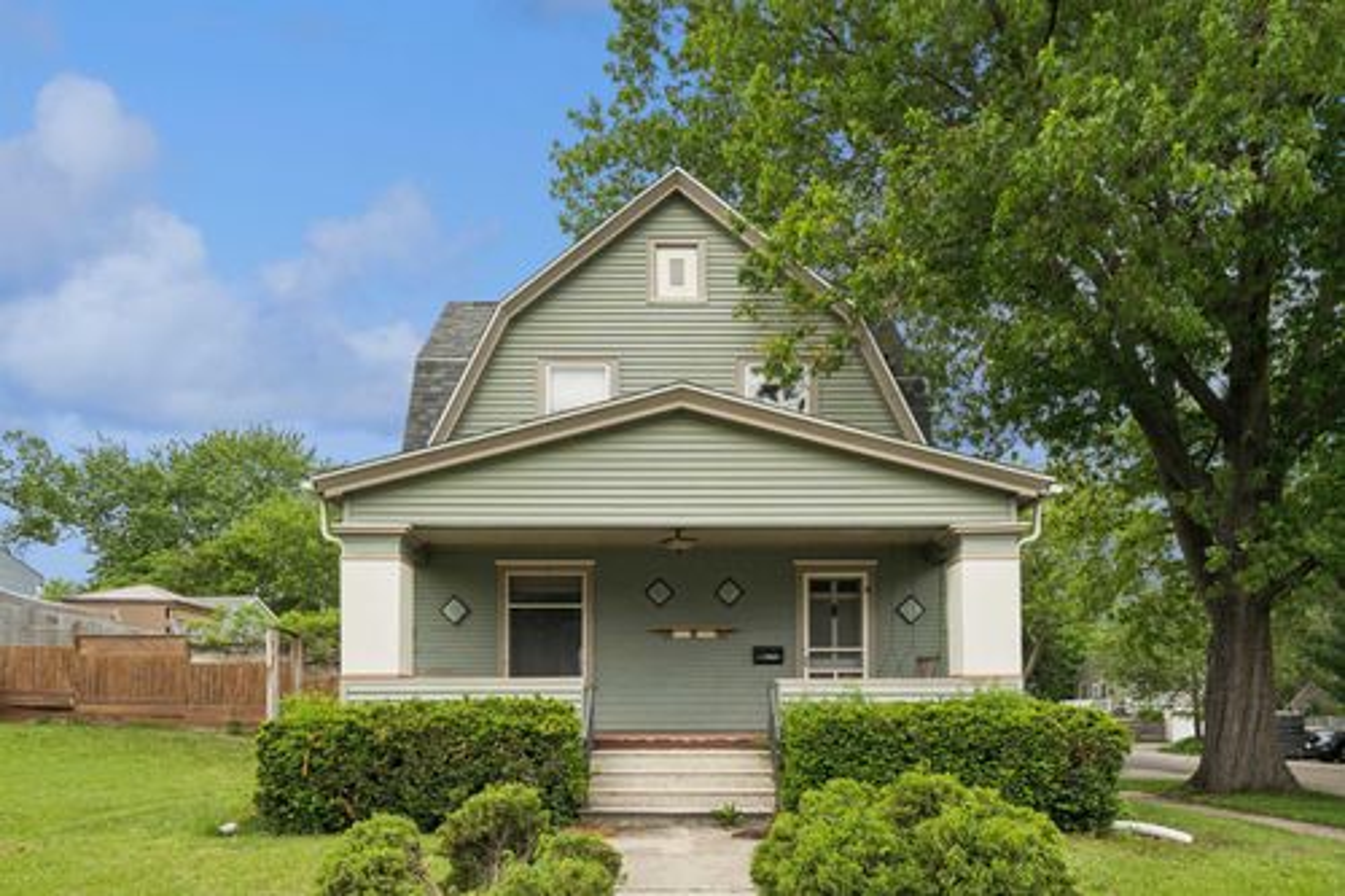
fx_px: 934
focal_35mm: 25
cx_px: 672
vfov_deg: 51.3
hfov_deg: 71.5
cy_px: 448
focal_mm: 17
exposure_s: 1/640
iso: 400
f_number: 9
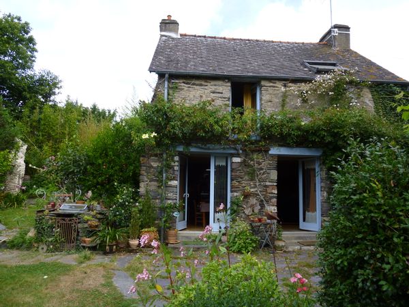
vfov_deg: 54.9
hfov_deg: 69.4
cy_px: 154
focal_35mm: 25
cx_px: 204
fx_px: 295
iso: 100
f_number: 3.1
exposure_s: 1/320
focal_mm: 4.5
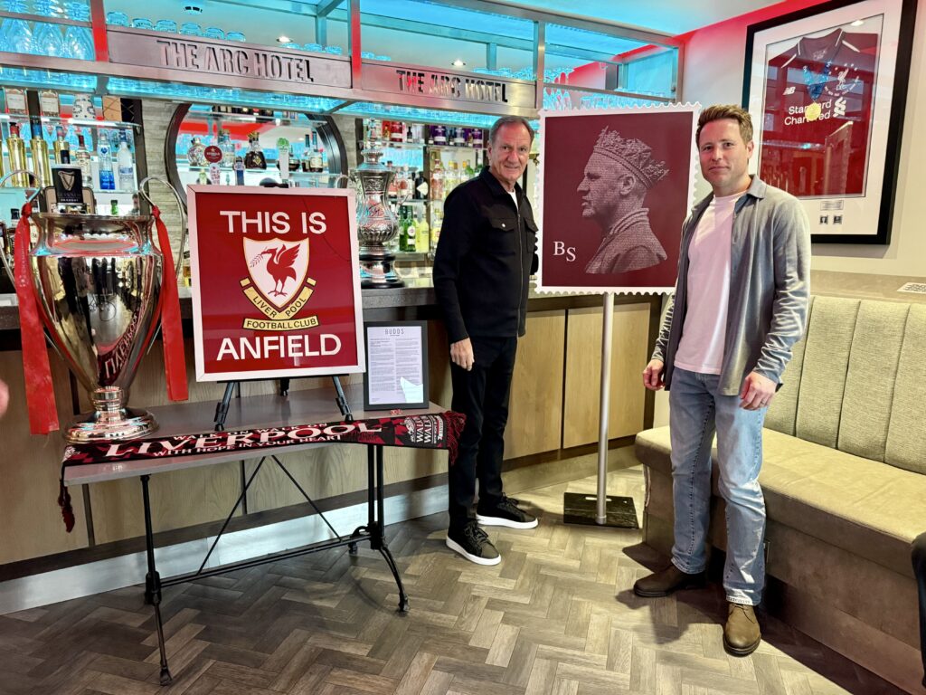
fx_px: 642
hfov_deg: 71.6
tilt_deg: -9.7
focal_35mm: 24
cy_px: 348
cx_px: 463
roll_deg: +0.2
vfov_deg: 56.8
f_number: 1.78
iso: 640
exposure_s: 1/50
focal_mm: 6.76
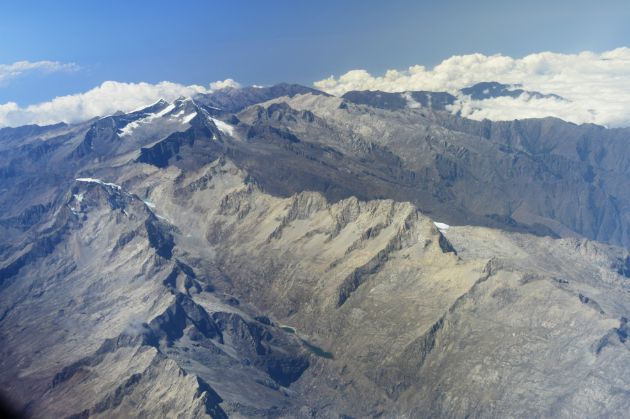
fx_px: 1102
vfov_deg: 21.5
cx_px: 315
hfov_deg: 31.9
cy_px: 210
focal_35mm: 63
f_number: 8
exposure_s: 1/250
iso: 250
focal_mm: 42
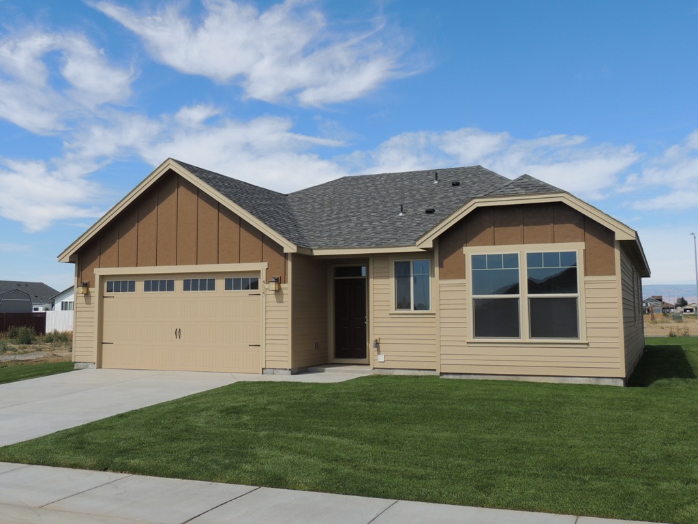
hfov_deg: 55.4
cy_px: 262
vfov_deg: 42.9
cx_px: 349
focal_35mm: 33
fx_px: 665
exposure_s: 1/1250
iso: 100
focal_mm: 5.8
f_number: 3.6
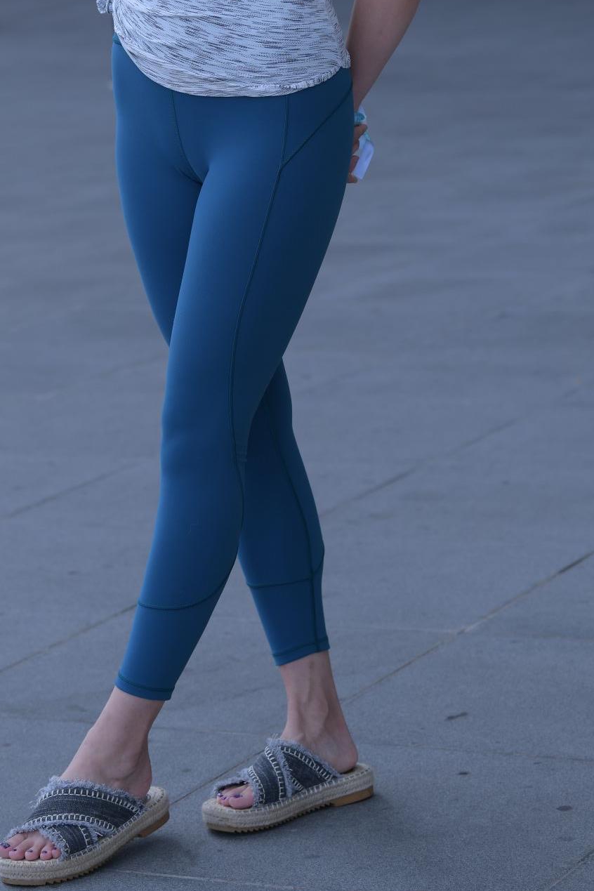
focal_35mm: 142
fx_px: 3514
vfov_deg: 14.4
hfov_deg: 9.7
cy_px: 184
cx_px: 215
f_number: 4
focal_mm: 78
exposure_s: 1/320
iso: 80
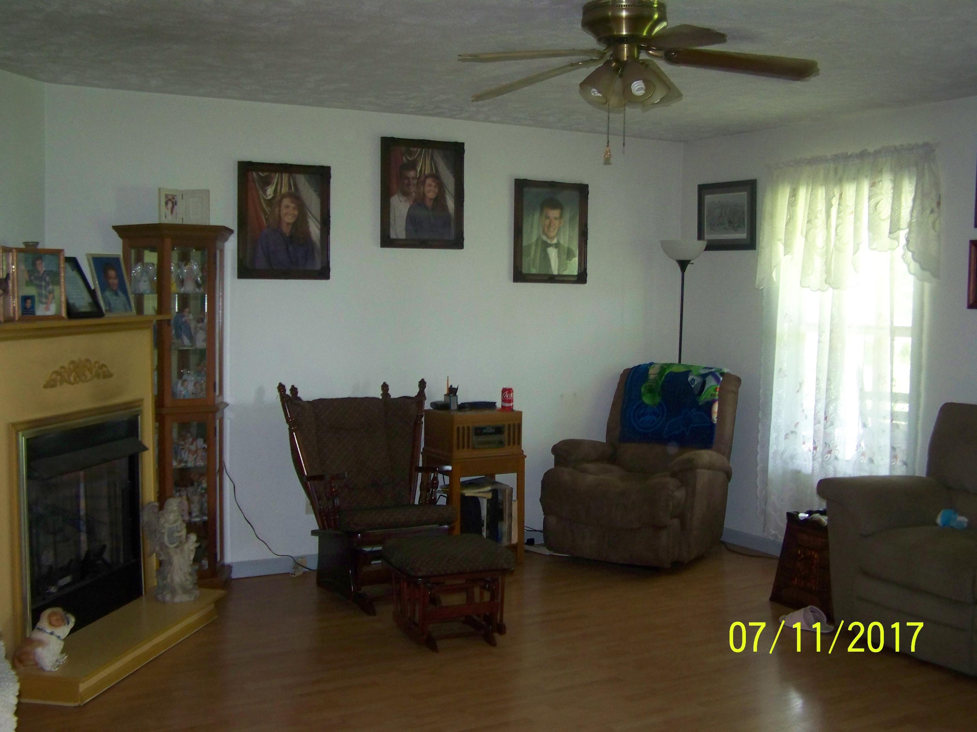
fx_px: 1073
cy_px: 366
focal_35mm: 38
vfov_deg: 37.7
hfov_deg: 49.0
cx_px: 488
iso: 200
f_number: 2.8
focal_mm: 6.3
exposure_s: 1/30
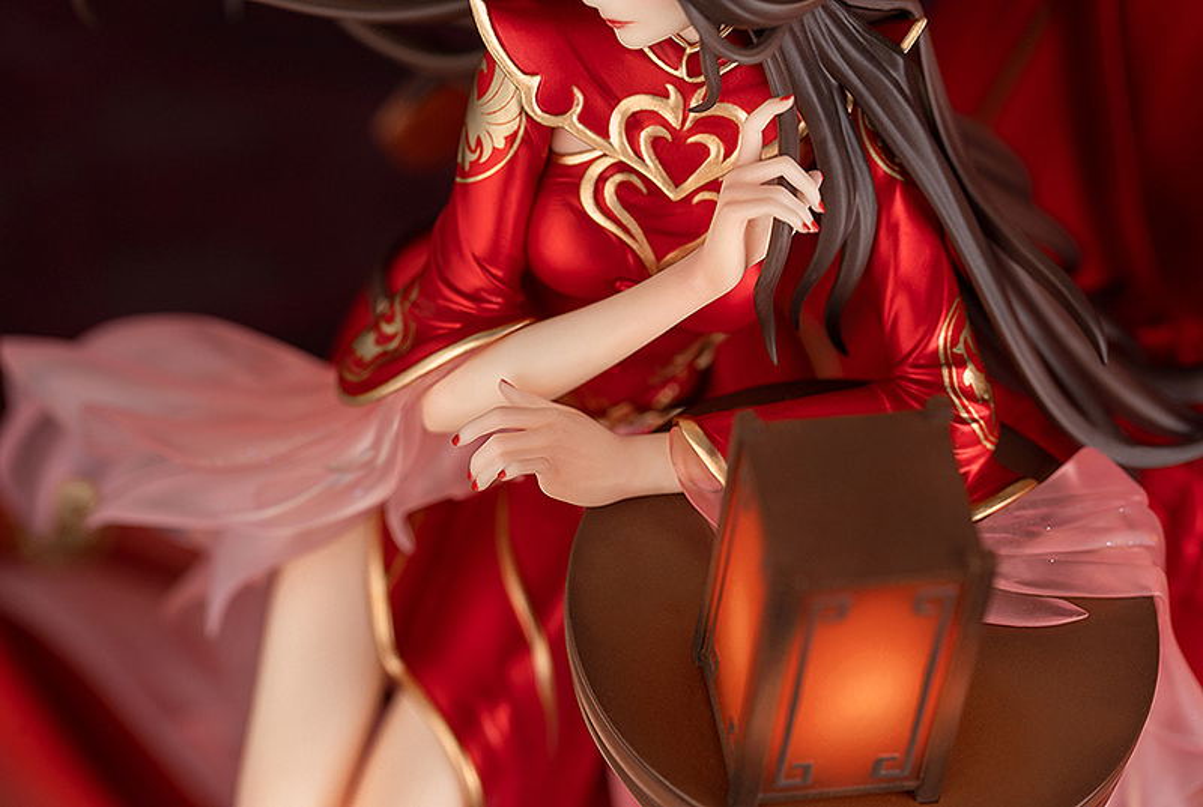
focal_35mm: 100
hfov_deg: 20.4
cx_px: 602
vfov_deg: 13.8
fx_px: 3348
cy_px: 404
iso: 100
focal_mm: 100
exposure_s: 1/100
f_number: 8
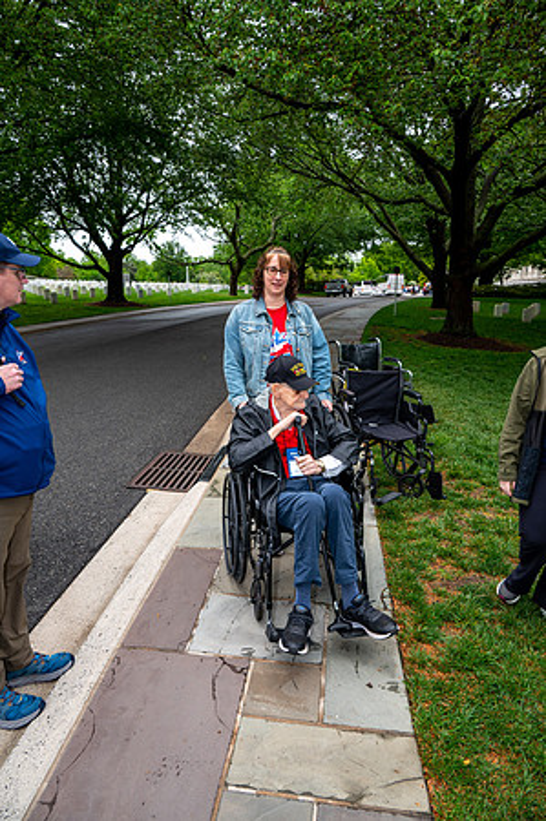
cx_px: 273
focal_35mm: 25
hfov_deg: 51.2
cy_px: 410
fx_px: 570
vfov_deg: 71.6
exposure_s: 1/100
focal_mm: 25
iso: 200
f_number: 6.3
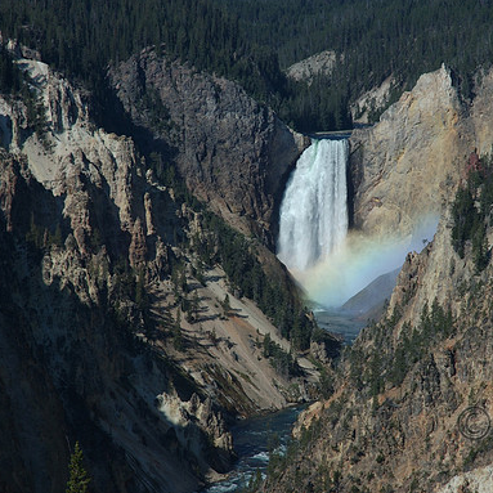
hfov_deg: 12.9
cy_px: 246
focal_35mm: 135
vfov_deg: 12.9
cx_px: 323
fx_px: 2175
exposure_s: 1/250
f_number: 8
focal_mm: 70
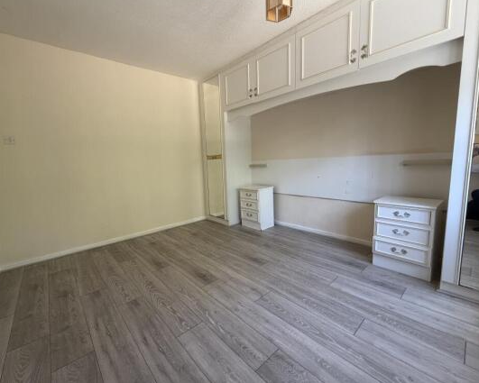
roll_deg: +3.4
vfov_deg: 84.0
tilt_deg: -6.7
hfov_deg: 96.6
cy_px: 188
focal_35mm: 15
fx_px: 213
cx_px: 220
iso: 320
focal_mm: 2.22
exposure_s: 1/110
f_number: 2.2
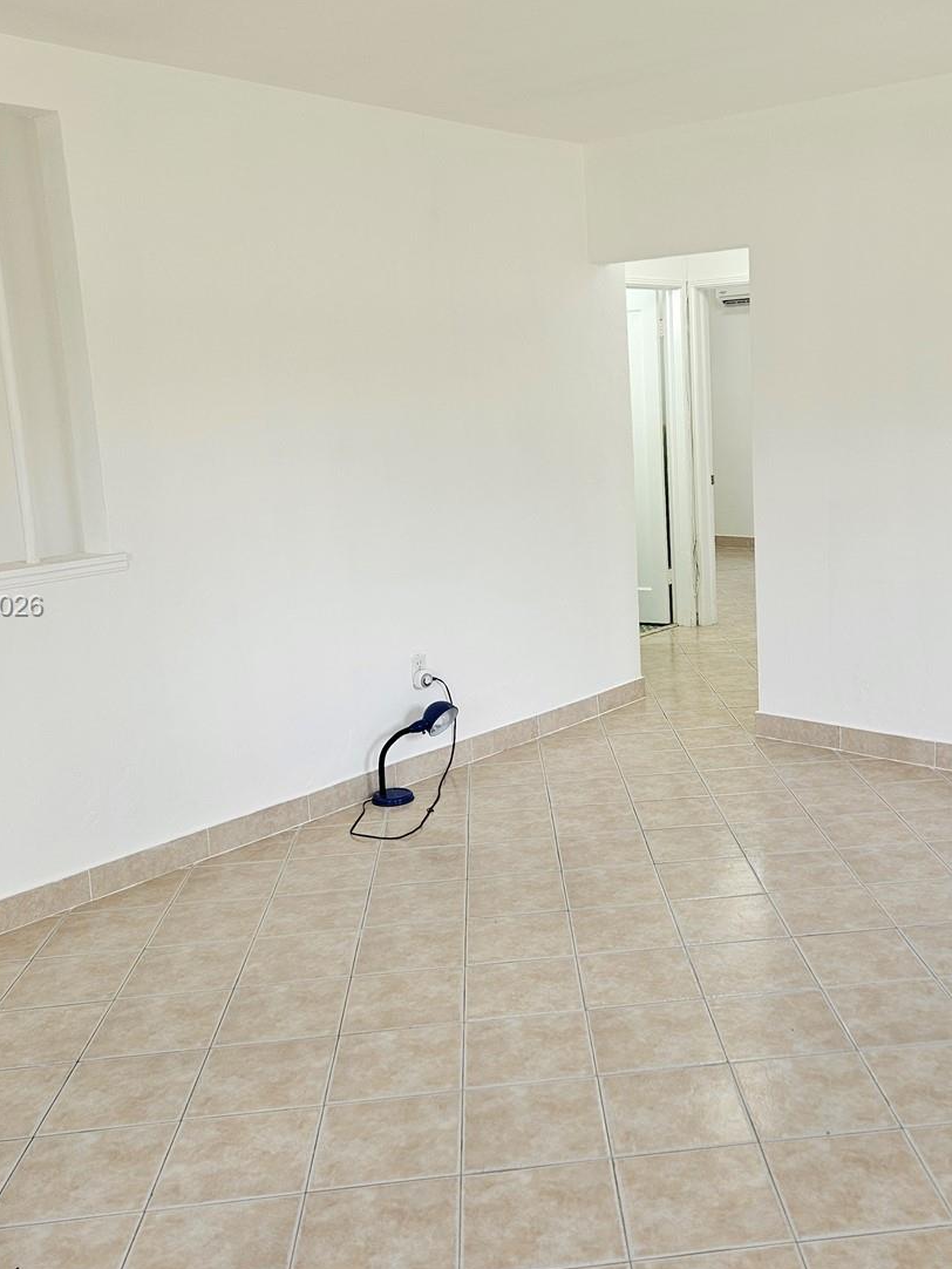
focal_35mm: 34
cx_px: 616
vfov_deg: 53.9
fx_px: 1246
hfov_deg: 41.4
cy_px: 608
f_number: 1.8
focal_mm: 5.4
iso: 50
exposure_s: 1/120
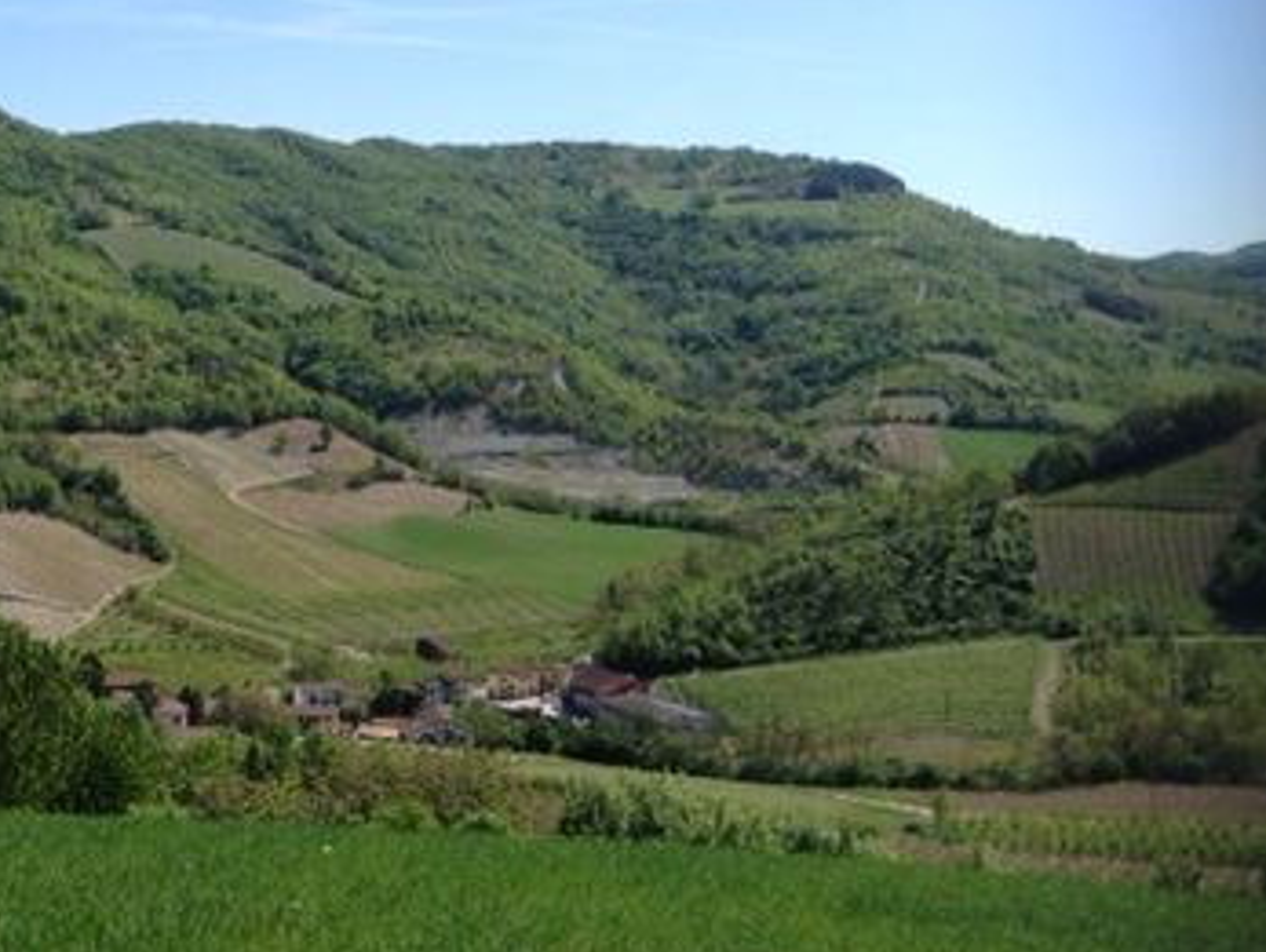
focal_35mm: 57
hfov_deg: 32.8
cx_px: 259
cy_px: 565
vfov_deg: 25.7
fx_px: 2087
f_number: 2.4
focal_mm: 4.12
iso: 50
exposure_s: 1/1323
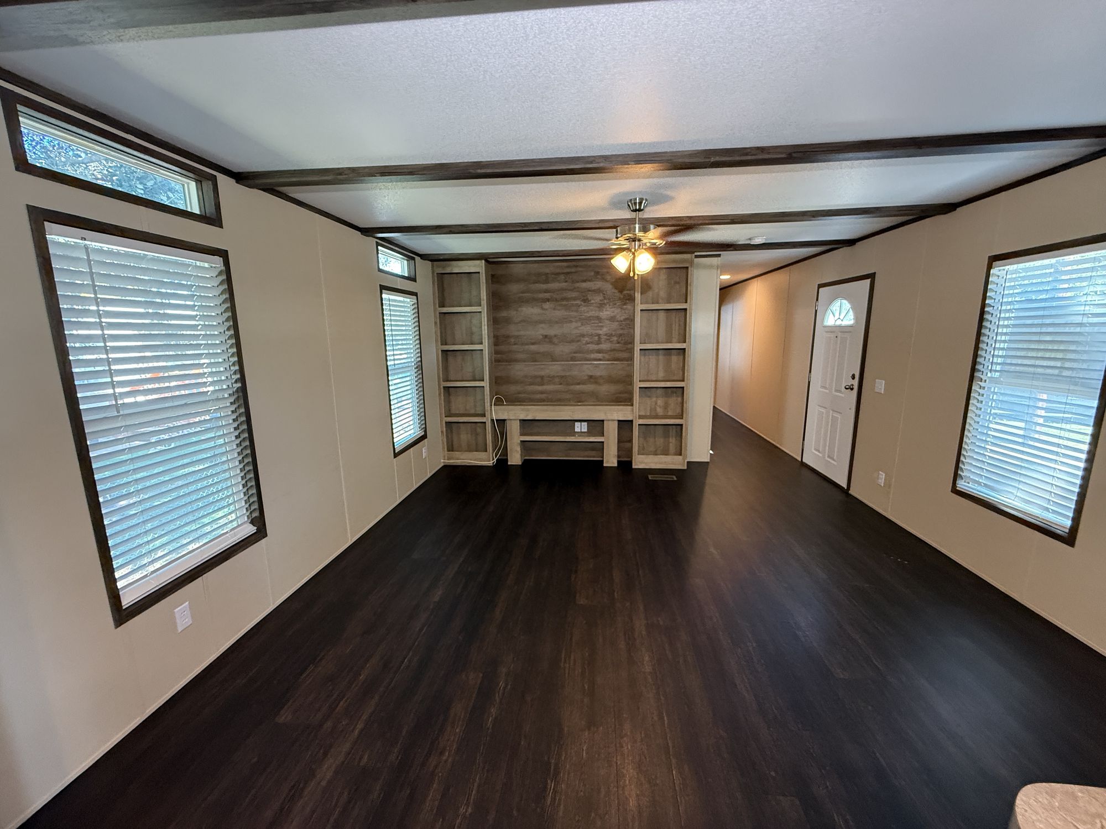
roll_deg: +0.3
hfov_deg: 102.1
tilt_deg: -9.8
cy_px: 414
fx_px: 447
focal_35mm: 14
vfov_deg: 85.7
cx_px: 553
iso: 500
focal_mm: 2.22
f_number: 2.2
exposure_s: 1/60
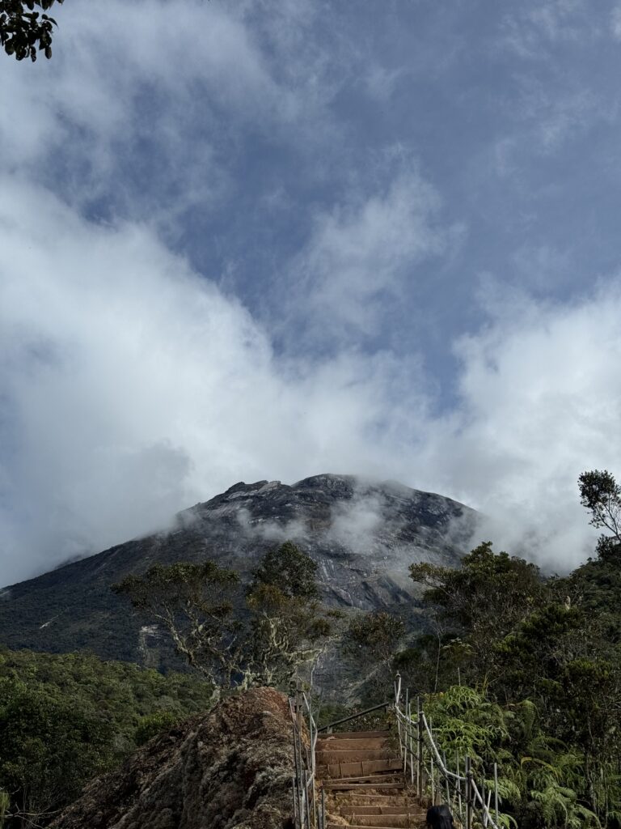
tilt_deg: +29.9
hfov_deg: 30.3
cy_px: 414
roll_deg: +0.8
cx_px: 310
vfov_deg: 39.7
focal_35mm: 48
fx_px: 1148
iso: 64
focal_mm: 6.86
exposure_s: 1/6410
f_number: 1.78
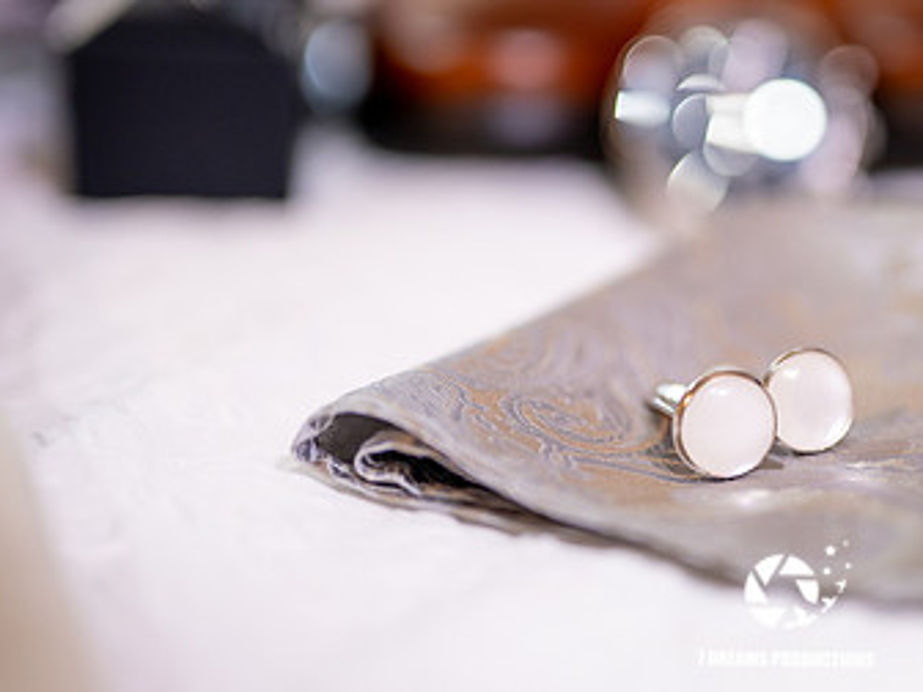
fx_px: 2213
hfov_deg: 23.1
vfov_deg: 17.7
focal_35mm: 83
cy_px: 222
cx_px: 786
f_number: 1.8
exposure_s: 1/60
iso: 500
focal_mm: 50
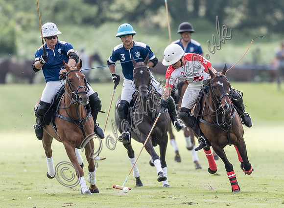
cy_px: 116
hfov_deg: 1.8
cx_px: 186
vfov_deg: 1.3
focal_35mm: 1102
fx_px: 8972
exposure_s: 1/2000
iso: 400
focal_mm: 500
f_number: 4
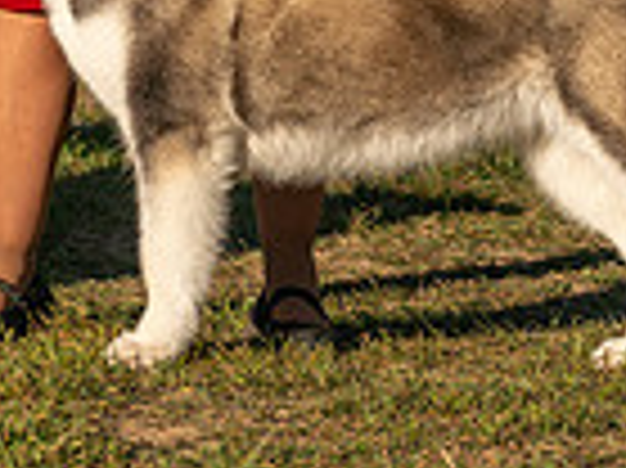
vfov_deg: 3.1
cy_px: -335
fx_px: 8637
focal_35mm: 478
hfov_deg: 4.2
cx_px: 216
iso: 160
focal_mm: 119
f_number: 4.5
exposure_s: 1/1250
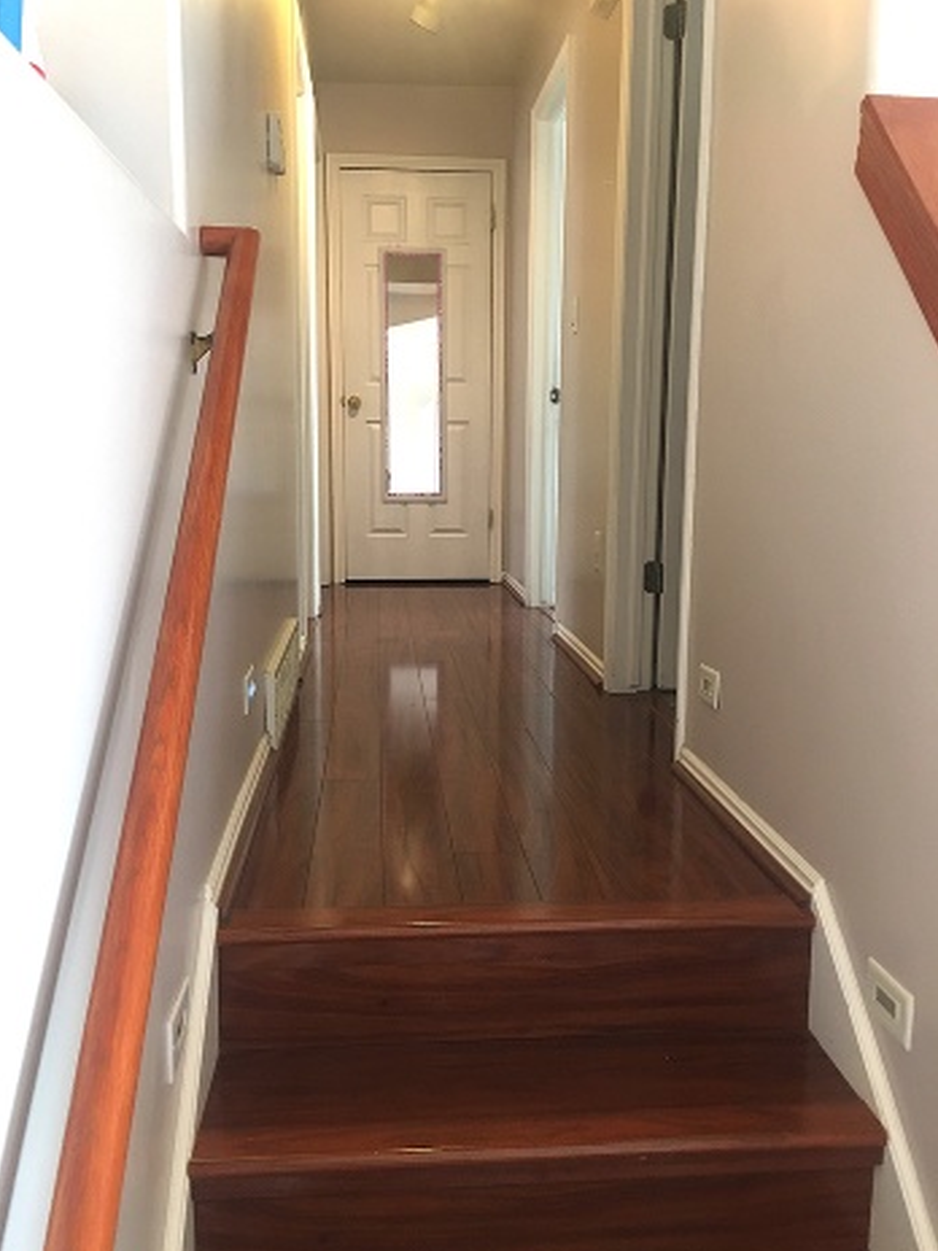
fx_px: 1084
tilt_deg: -8.3
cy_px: 642
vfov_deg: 60.0
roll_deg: -0.9
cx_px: 458
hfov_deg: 46.8
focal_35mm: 30
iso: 100
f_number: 2.2
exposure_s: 1/8
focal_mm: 4.15
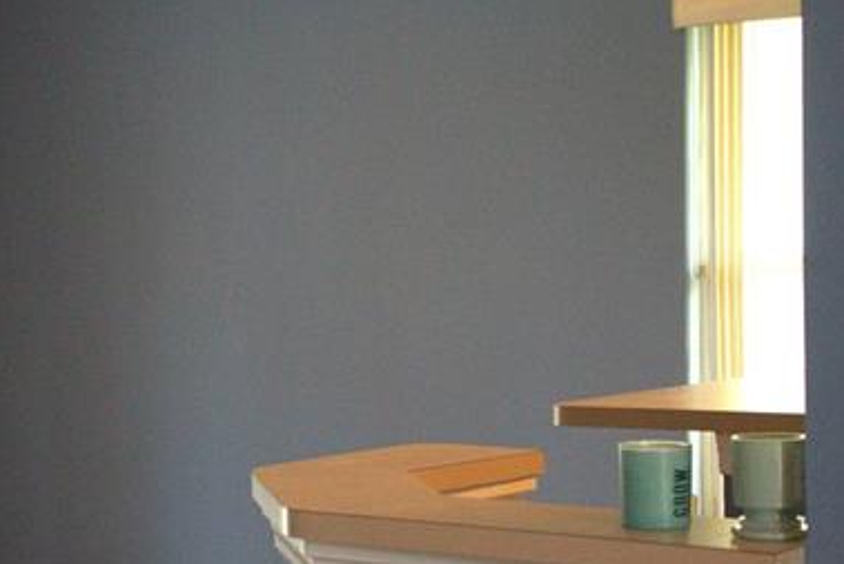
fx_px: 2533
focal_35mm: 108
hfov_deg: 18.5
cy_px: 367
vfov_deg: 12.7
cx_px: 33
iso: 2500
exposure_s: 1/160
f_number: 4
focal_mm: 40
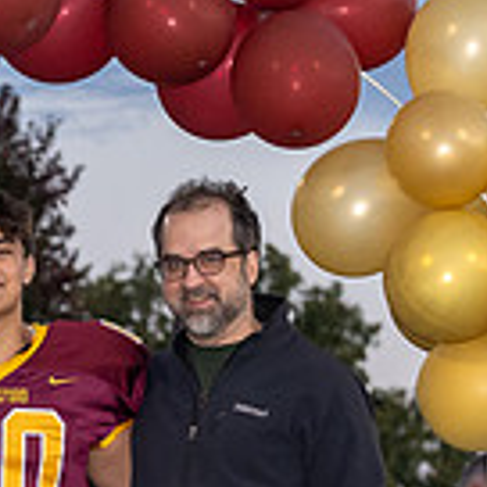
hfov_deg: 3.8
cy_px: 547
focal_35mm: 464
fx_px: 7385
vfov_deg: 3.8
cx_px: 201
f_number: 4.5
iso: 1000
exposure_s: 1/200
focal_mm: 70
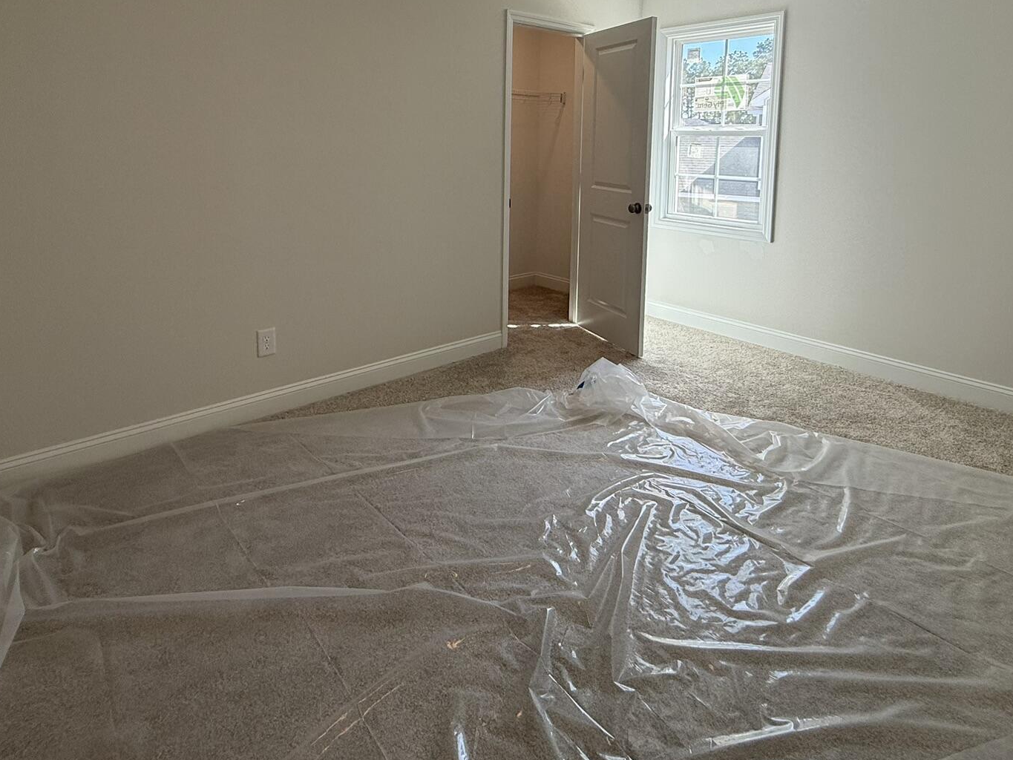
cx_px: 489
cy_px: 206
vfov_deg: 60.5
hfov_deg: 79.0
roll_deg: -1.4
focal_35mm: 21
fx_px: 615
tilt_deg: -4.6
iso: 64
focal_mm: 2.22
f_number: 2.2
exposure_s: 1/207
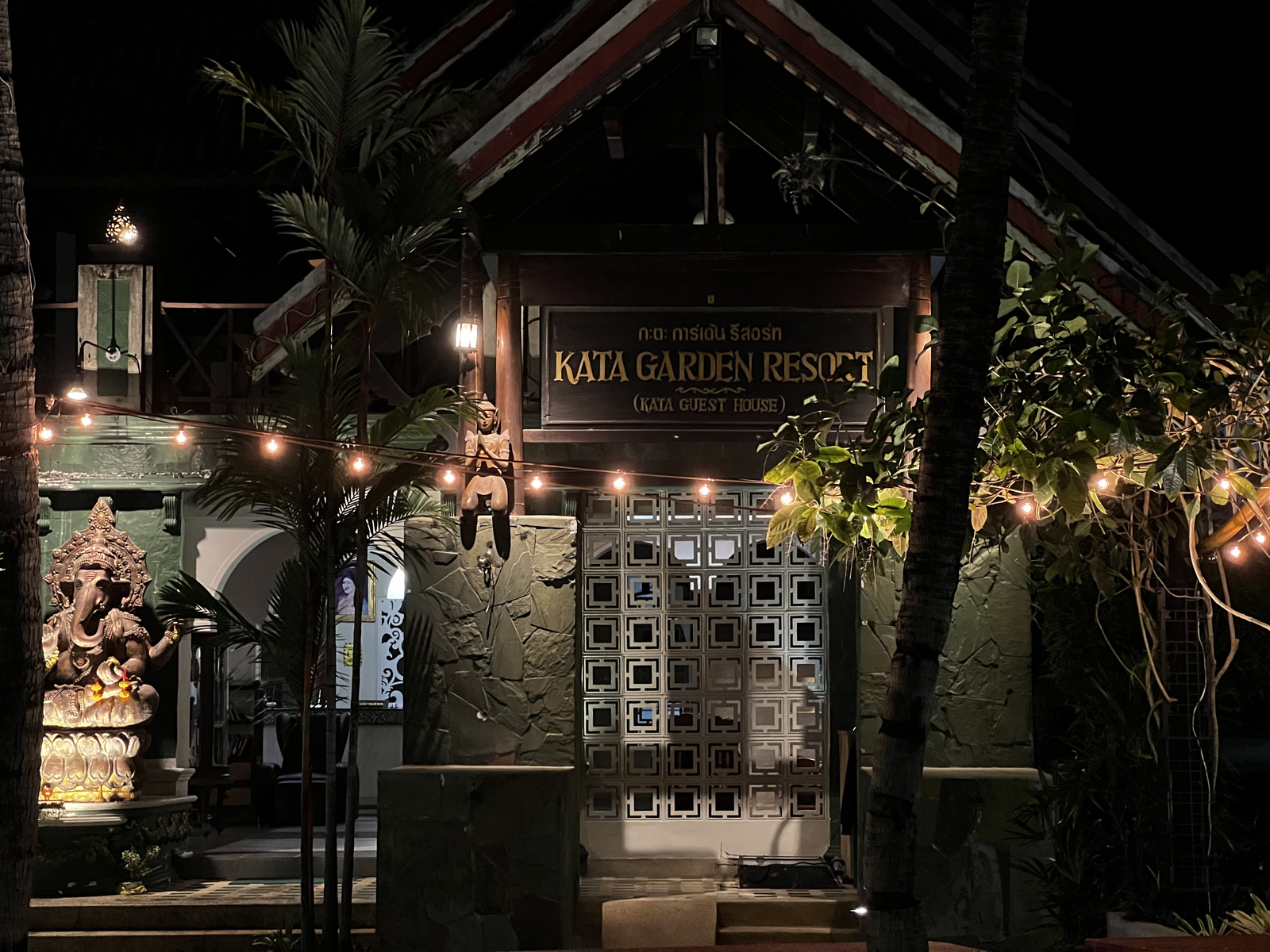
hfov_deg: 25.3
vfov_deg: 19.1
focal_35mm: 77
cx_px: 635
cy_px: 476
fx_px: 2825
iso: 1600
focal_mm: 9
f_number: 2.8
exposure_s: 1/25
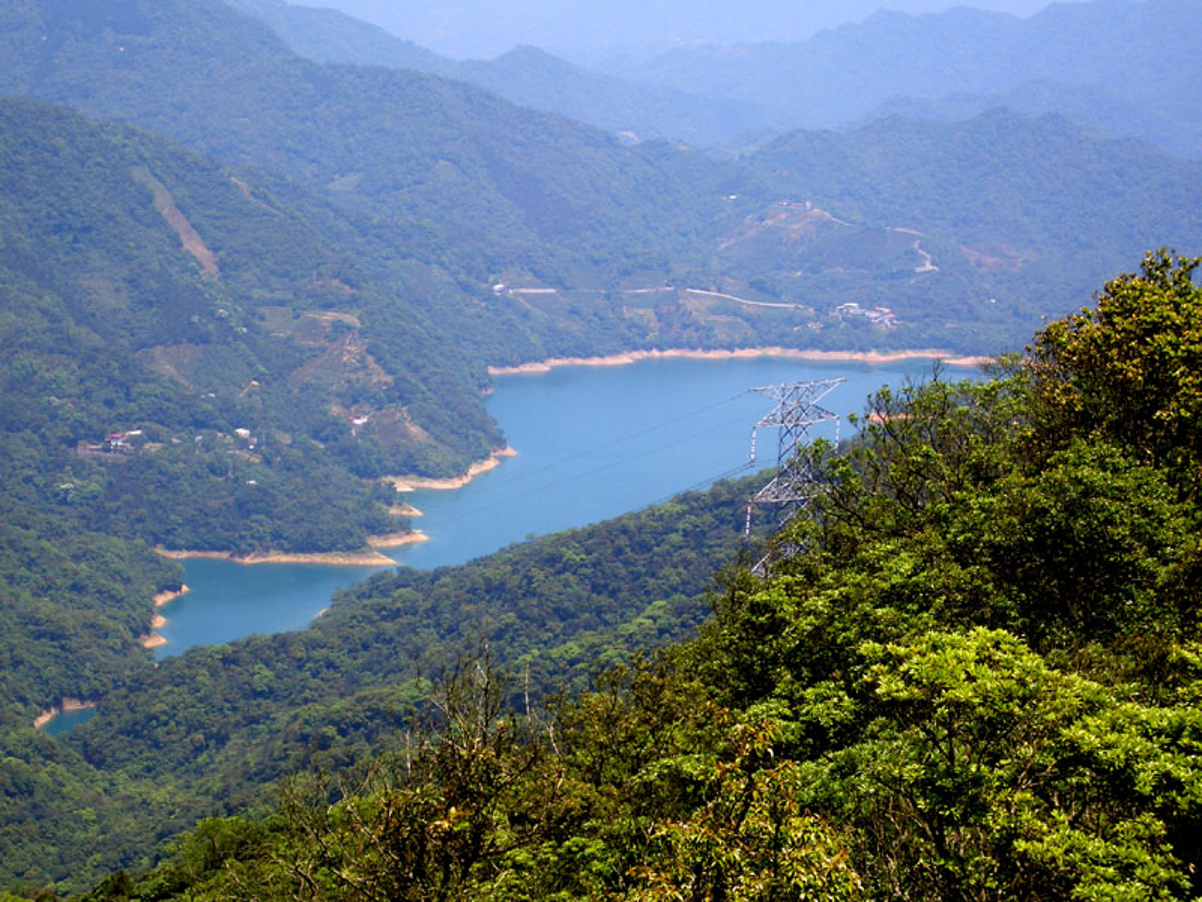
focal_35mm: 88
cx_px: 601
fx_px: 3056
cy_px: 451
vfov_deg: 16.8
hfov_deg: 22.3
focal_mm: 14.6
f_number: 4.4
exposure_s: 1/250
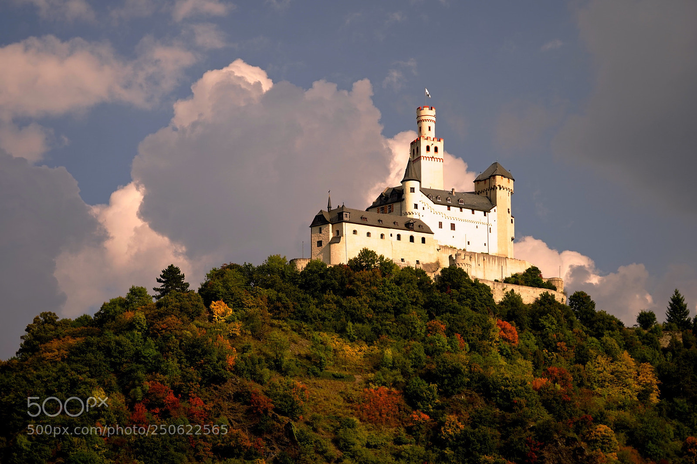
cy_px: 232
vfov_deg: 12.4
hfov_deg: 18.6
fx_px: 2129
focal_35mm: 110
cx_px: 348
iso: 250
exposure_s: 1/250
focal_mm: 110
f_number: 6.3
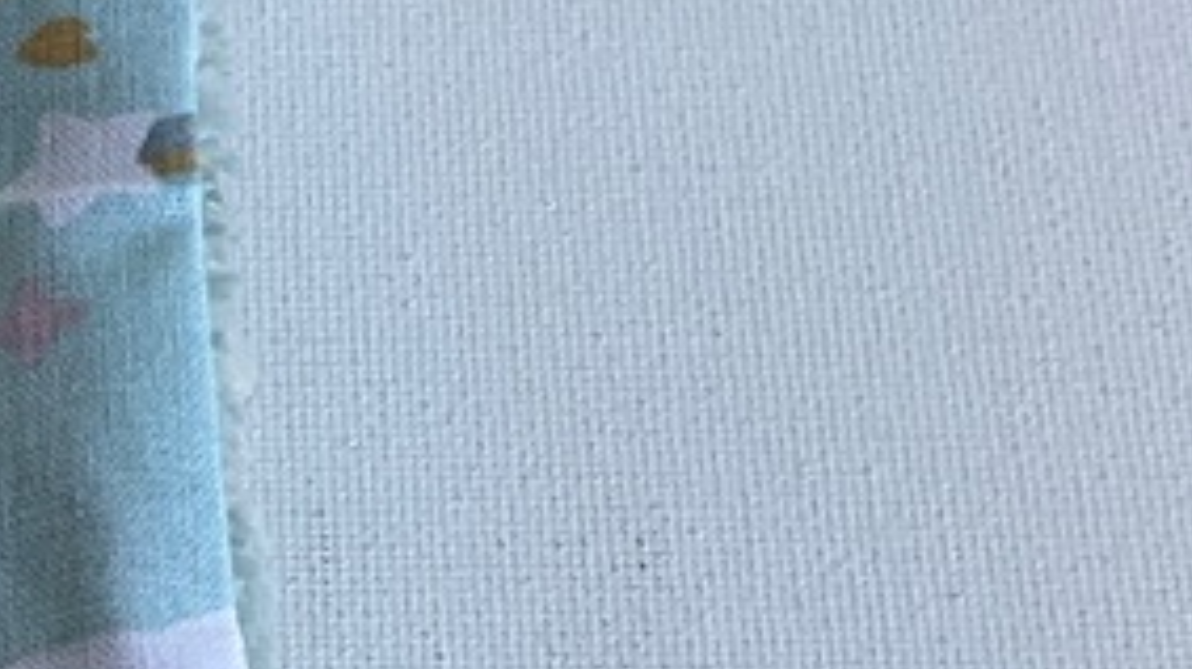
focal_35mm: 143
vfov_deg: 8.2
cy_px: 1170
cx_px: -636
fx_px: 4519
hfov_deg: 14.0
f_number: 1.8
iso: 25
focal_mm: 3
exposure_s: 1/100
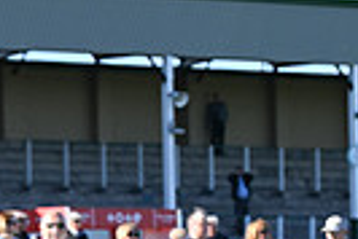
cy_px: 431
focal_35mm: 413
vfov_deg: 3.3
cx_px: -86
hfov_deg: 5.0
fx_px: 4111
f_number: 5.6
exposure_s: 1/1250
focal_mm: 95
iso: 400
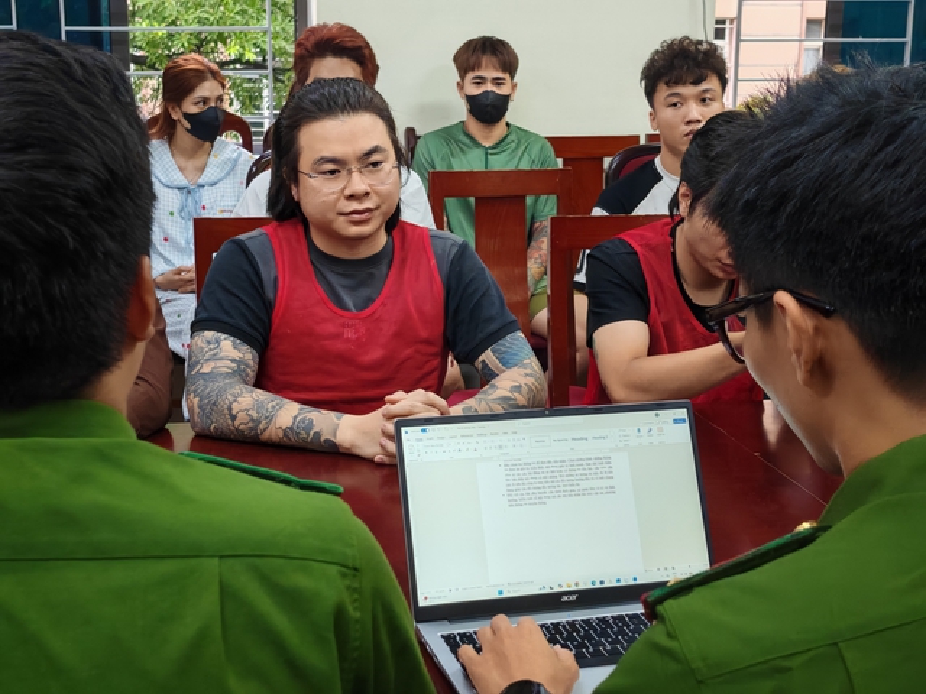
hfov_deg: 36.8
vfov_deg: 28.0
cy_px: 347
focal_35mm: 52
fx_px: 1391
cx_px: 463
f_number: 1.6
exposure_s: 1/100
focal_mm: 5.4
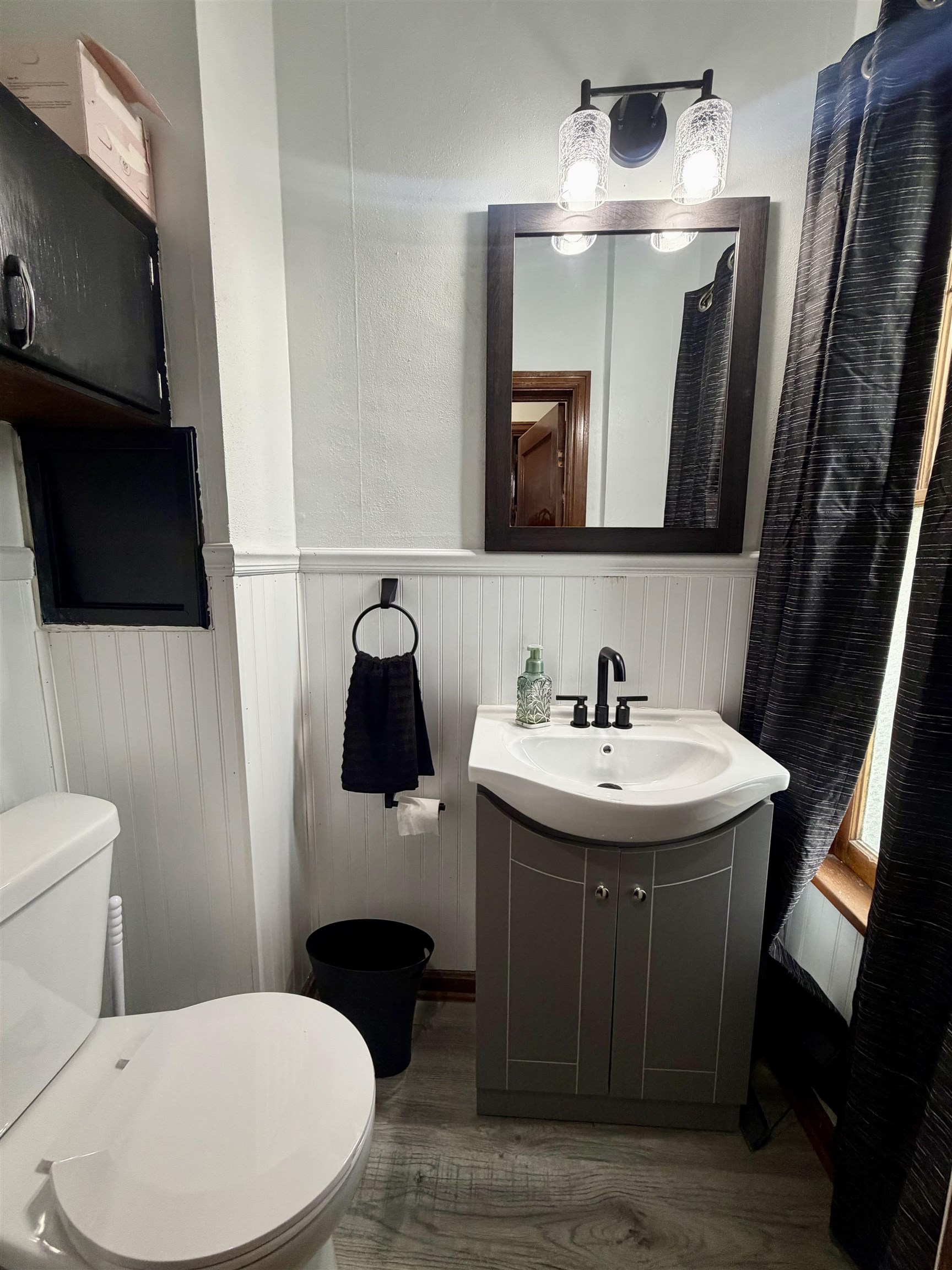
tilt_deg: -7.6
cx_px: 476
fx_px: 513
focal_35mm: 14
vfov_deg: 102.1
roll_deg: +0.1
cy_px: 635
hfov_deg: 85.7
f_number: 2.2
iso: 320
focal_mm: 2.22
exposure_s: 1/120
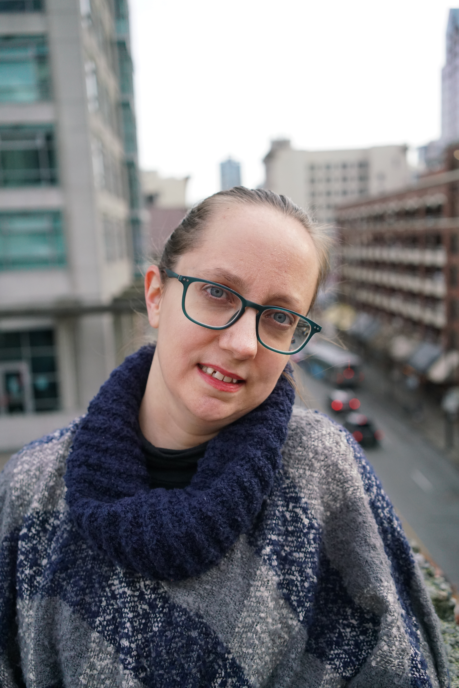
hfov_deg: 37.9
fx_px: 669
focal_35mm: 35
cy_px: 344
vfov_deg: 54.4
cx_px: 230
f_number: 3.5
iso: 1600
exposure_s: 1/3200
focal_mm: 35
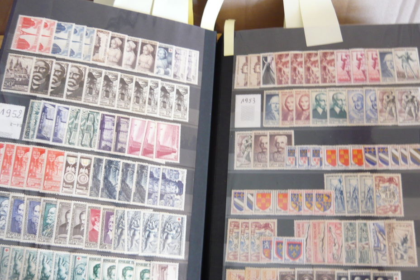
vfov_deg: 35.9
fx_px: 431
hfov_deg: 51.9
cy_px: 152
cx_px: 205
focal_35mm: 37
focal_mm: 5.5
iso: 200
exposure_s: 1/8
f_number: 2.8
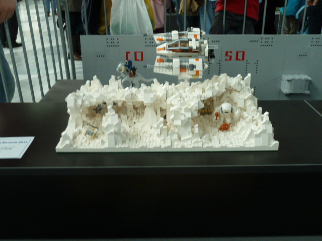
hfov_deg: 50.1
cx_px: 161
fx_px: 344
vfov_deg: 38.7
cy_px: 120
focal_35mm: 37
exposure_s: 1/30
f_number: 3.6
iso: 250
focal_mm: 6.1
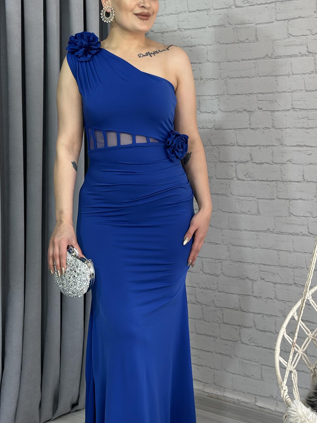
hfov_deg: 20.2
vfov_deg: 26.7
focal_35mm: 73
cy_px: 216
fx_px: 891
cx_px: 156
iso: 80
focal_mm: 6.86
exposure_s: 1/201
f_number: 1.78
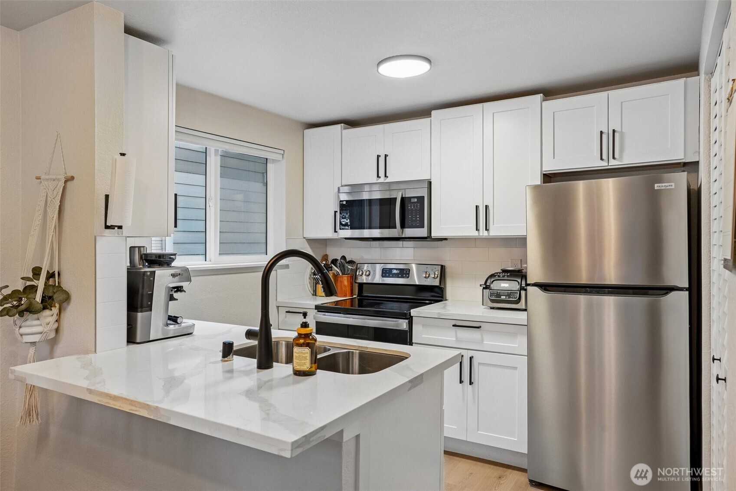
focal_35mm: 24
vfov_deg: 53.1
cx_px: 368
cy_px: 246
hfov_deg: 73.7
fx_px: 491
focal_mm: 24
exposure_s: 1/15
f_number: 8
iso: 400
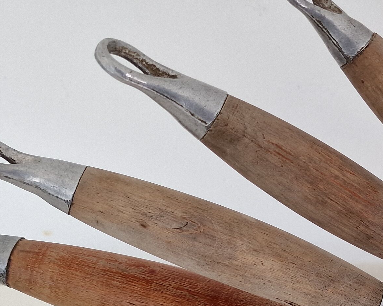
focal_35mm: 77
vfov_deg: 19.1
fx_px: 873
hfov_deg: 22.6
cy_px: 337
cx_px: 470
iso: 50
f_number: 1.8
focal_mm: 6.4
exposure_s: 1/180
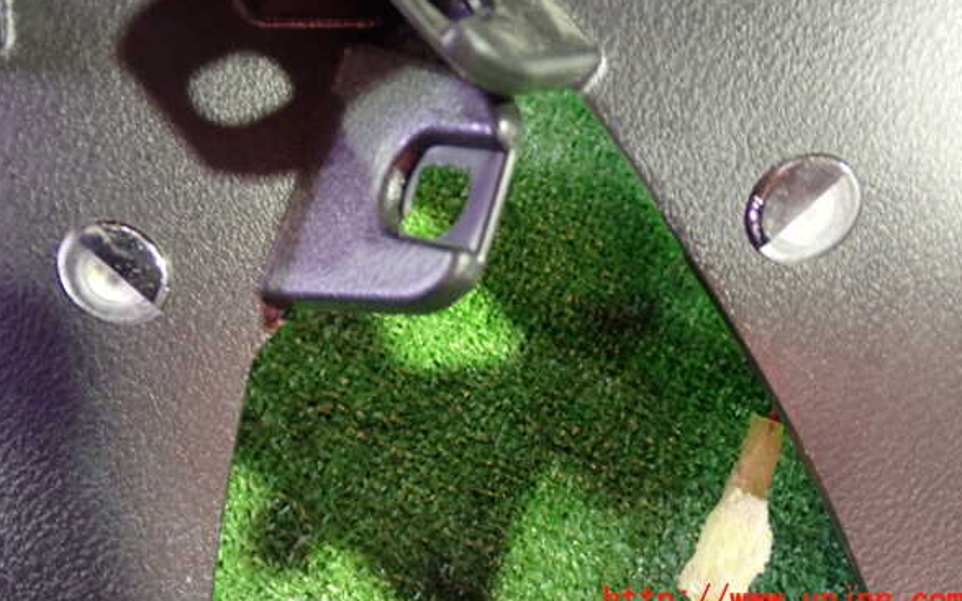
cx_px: 482
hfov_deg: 50.4
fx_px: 1023
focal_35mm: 39
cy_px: 254
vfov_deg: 32.7
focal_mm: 6.37
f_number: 2.5
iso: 800
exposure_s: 1/10
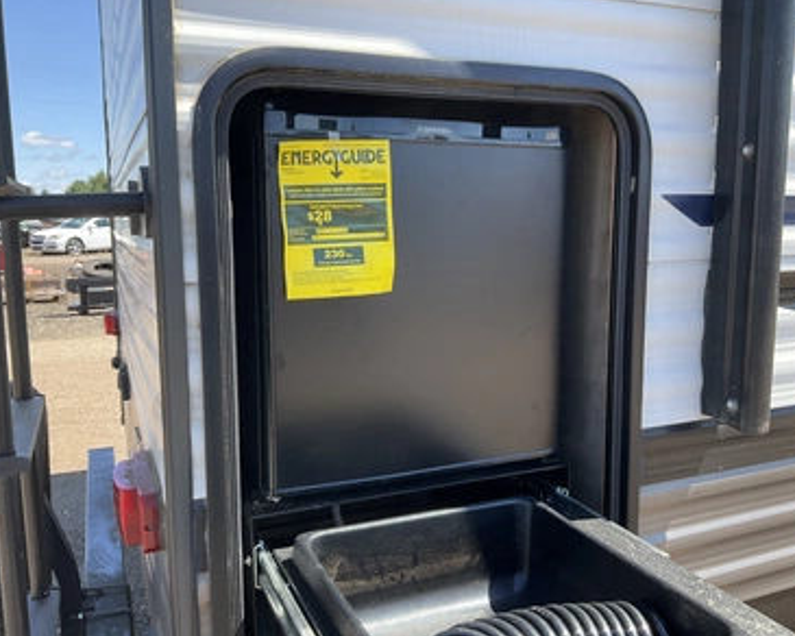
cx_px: 409
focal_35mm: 31
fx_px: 729
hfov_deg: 57.2
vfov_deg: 47.1
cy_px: 318
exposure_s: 1/367
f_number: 1.8
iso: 25
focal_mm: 3
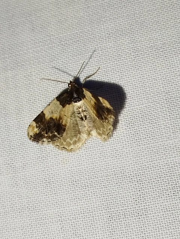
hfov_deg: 16.8
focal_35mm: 88
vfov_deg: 22.3
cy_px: 120
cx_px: 90
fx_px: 610
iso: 80
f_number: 1.7
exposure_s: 1/50
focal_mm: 5.31
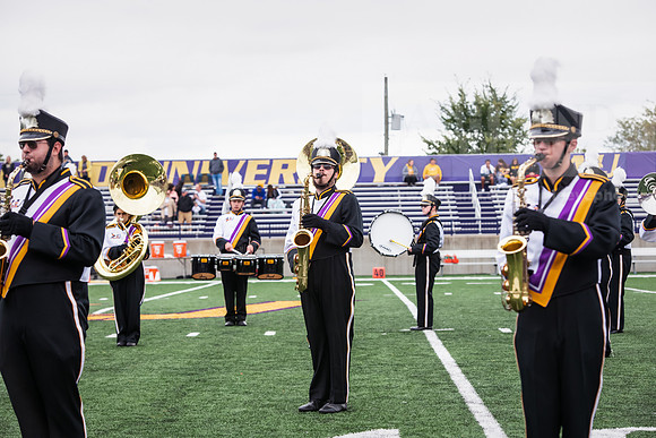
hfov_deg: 20.0
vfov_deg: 13.4
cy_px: 219
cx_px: 328
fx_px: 1859
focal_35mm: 102
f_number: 5.6
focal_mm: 102
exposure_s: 1/500
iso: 640
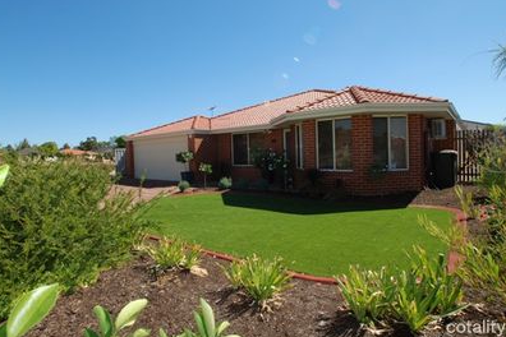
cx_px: 226
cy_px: 154
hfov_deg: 84.9
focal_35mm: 20
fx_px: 275
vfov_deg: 62.9
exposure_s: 1/200
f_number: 8
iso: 100
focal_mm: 11
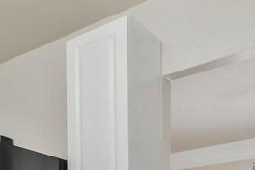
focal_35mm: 62
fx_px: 439
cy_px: 272
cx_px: -21
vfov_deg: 18.7
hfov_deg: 29.4
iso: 1250
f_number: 7.1
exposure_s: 1/15
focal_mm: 16
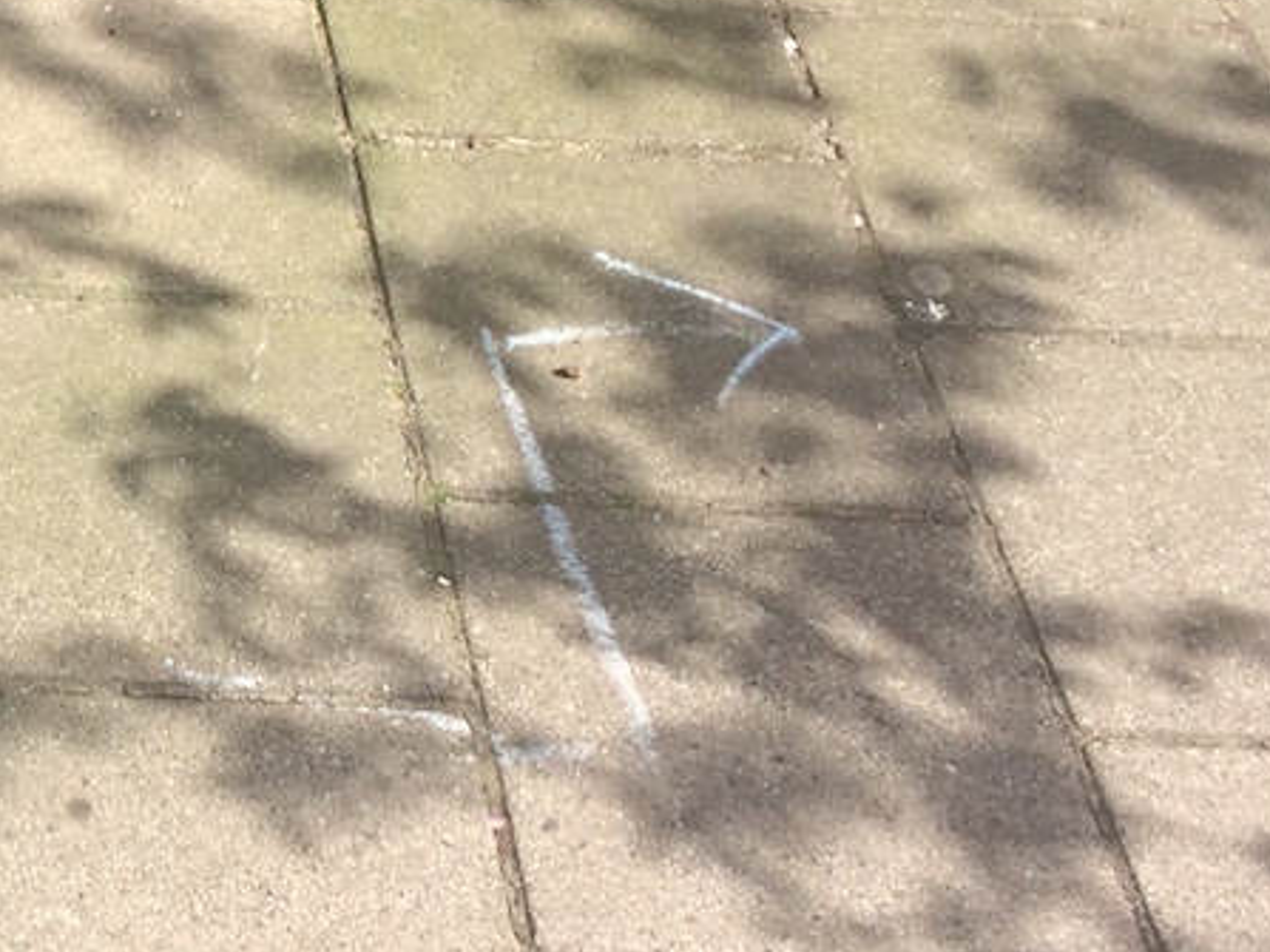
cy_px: 185
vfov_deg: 17.6
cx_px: -395
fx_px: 3044
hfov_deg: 21.3
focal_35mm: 83
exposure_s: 1/1208
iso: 32
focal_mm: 4.15
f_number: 2.2
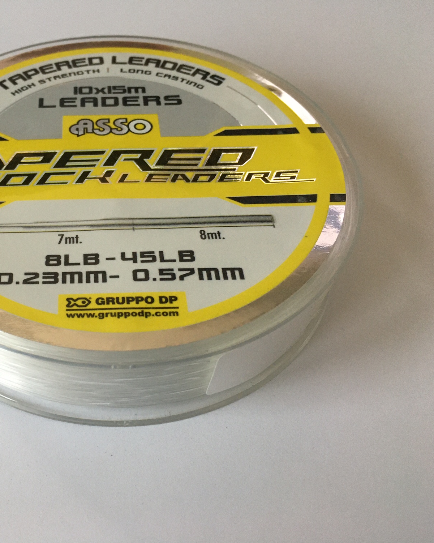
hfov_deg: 37.7
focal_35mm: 38
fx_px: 610
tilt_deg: -49.3
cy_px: 271
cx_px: 85
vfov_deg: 47.9
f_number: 2.2
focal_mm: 4.15
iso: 160
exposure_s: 1/33
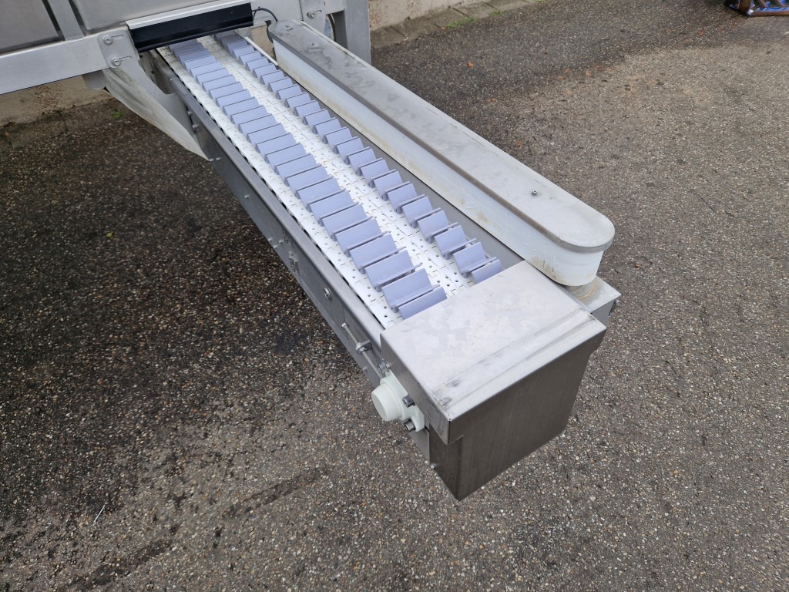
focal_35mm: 23
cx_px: 394
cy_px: 296
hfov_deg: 73.9
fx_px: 524
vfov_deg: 58.9
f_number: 1.8
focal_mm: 5.4
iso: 50
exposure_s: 1/180
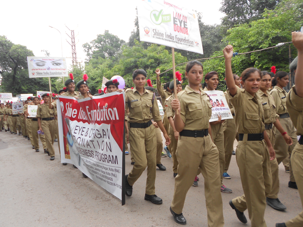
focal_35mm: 29
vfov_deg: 48.2
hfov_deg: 61.7
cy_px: 114
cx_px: 152
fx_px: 254
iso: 80
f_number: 3.4
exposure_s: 1/160
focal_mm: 5.3
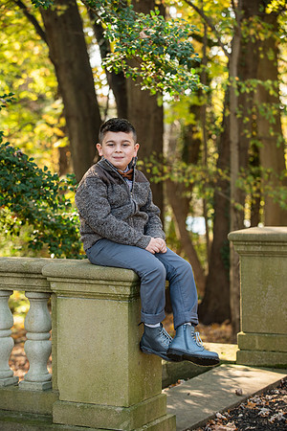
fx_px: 1220
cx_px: 144
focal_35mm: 102
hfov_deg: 13.4
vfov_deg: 20.0
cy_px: 216
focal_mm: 102
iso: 320
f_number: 4
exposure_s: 1/200
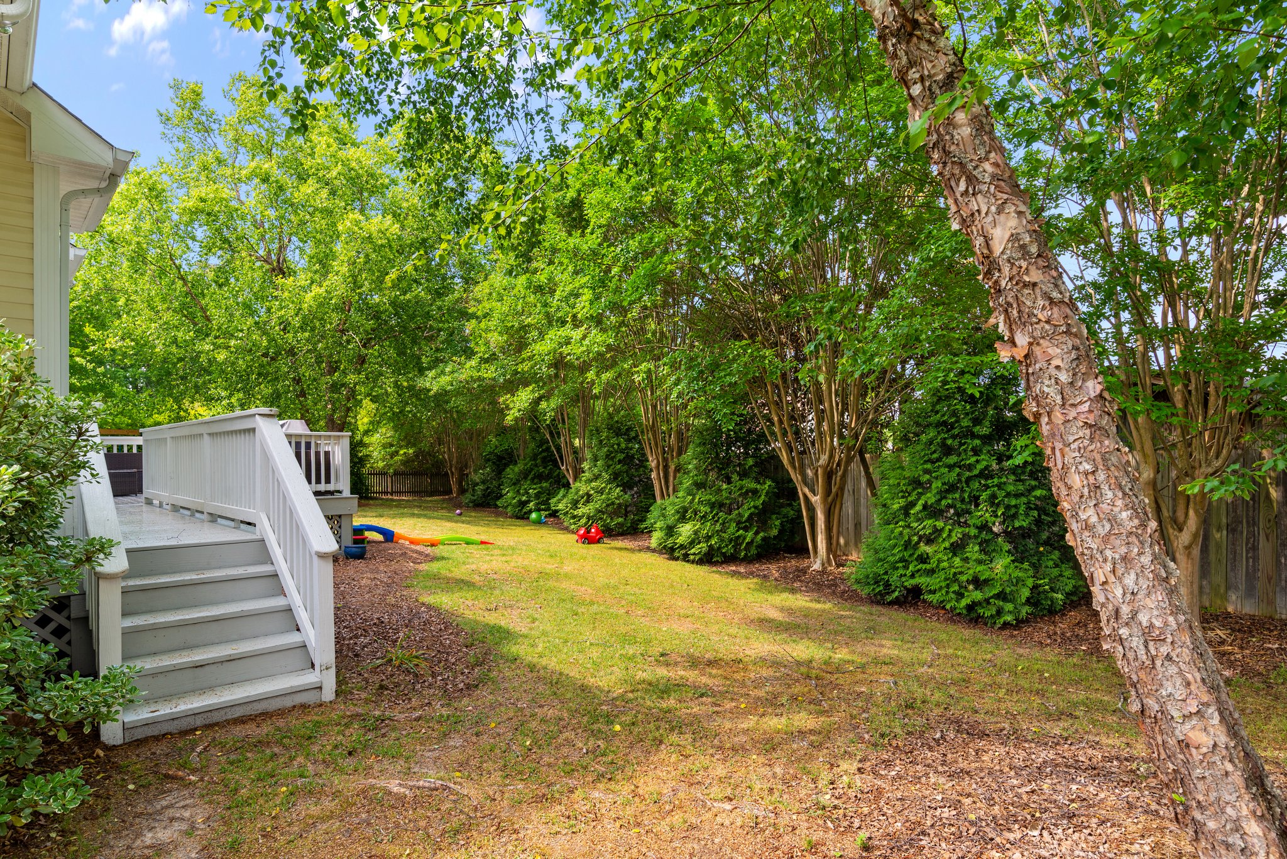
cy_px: 430
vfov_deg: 67.4
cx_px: 644
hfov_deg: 90.0
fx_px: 644
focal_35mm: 18
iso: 100
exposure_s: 1/80
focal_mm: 18
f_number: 8
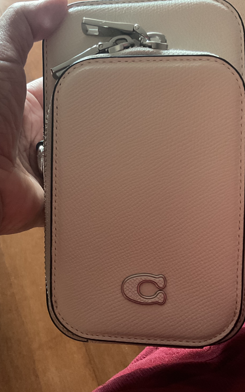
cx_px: 69
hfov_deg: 30.2
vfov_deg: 47.2
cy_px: 200
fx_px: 449
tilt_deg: -57.5
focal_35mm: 42
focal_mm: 3
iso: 250
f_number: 1.8
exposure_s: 1/30
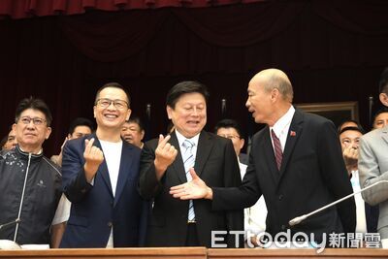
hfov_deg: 35.6
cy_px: 130
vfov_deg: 24.2
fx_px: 604
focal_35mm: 56
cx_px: 194
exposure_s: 1/250
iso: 1600
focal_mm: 37.6
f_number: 2.8
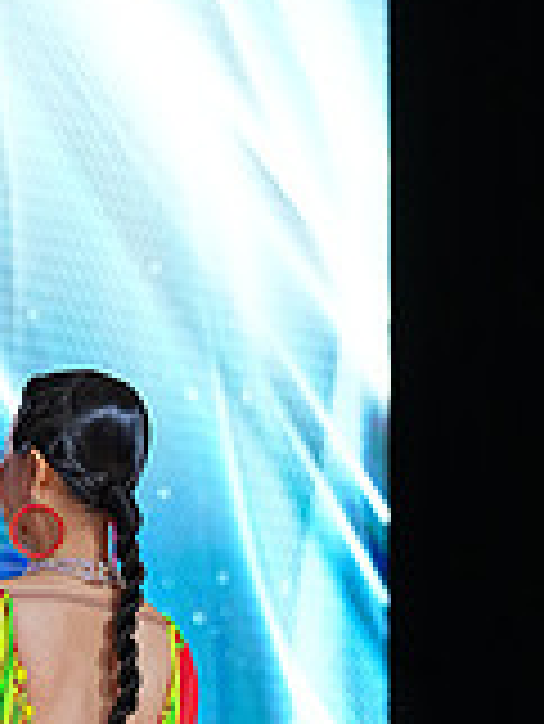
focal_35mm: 385
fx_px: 8057
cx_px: 276
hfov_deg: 3.9
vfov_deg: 5.1
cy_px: 1057
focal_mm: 111
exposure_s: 1/500
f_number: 4
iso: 1250
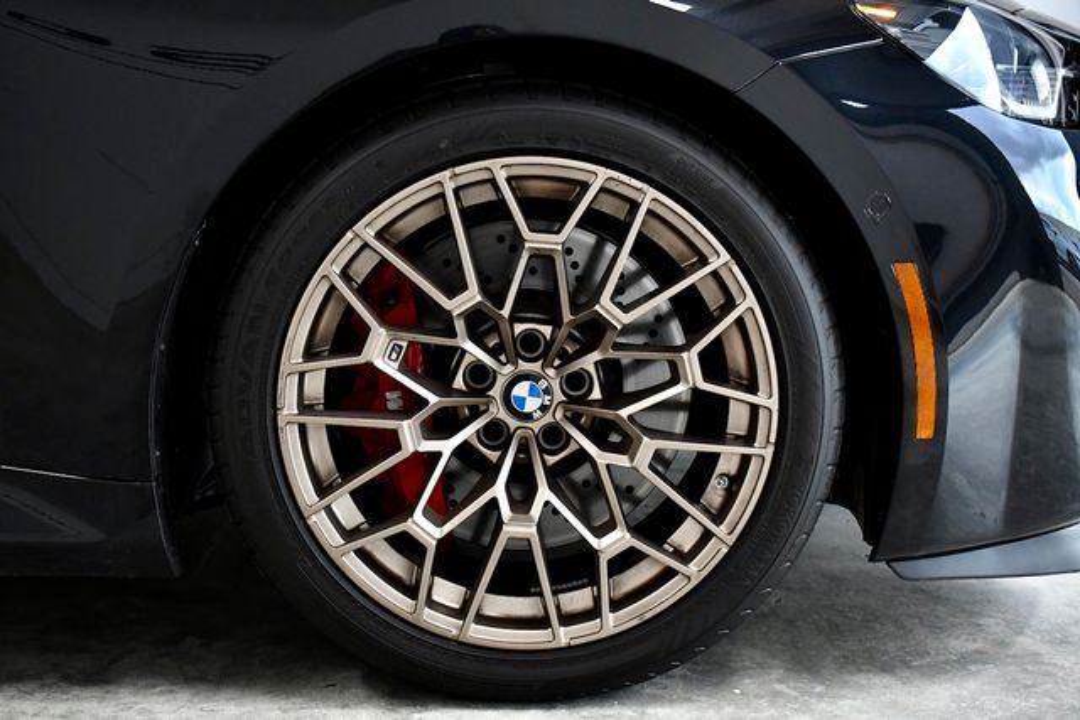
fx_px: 1530
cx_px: 540
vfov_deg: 26.5
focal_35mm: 51
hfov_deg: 38.9
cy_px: 360
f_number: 5.6
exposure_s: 1/500
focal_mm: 34
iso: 2500
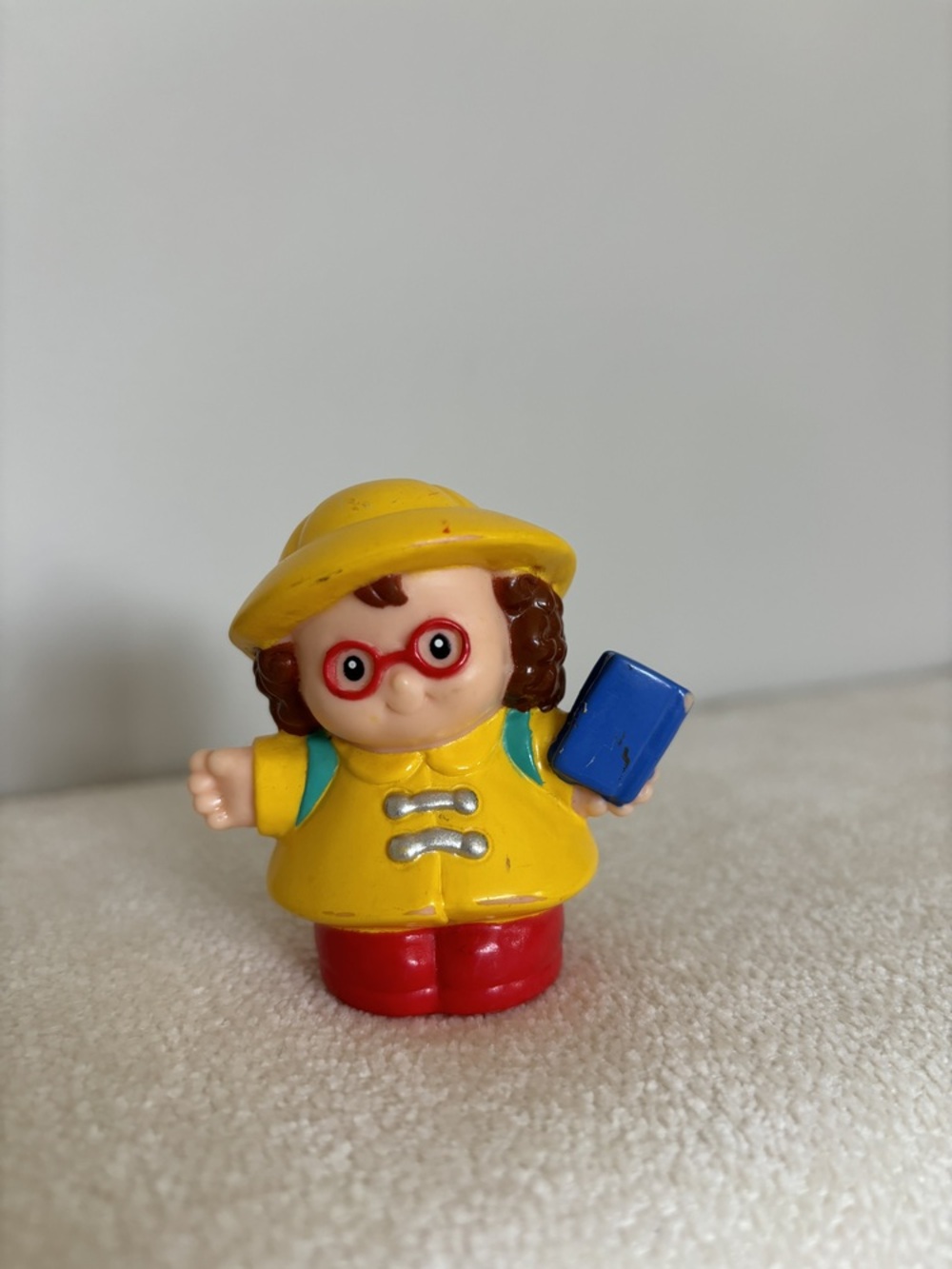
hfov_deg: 53.1
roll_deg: -0.5
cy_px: 634
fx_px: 953
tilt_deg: -6.2
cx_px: 476
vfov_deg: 67.3
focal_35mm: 26
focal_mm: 5.96
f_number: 1.6
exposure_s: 1/121
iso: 100
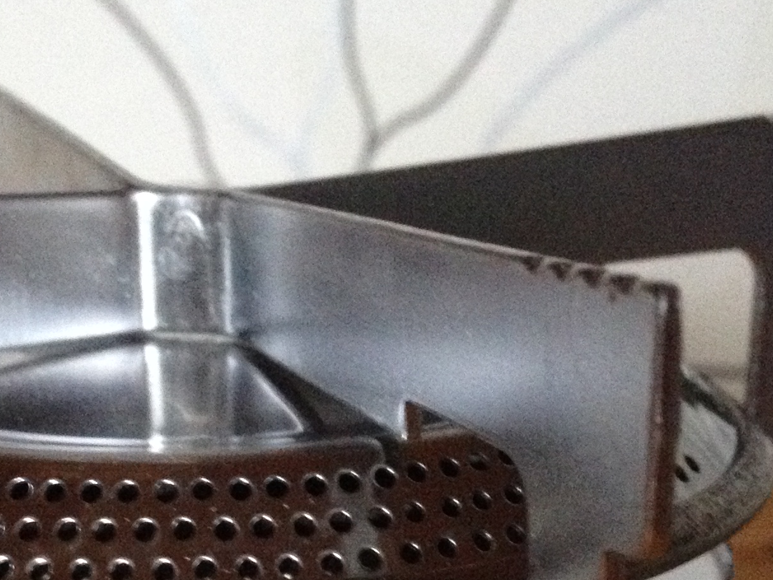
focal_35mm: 94
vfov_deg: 15.3
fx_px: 2099
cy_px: 644
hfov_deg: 20.8
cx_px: 287
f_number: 2.4
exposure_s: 1/17
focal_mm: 4.28
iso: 400
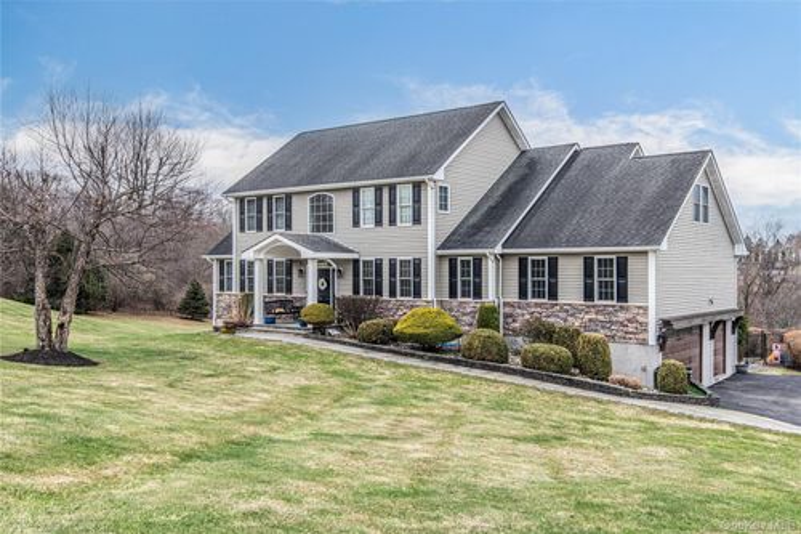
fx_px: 778
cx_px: 400
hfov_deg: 54.5
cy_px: 267
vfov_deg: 37.8
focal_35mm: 35
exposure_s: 1/250
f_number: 11
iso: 320
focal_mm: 35
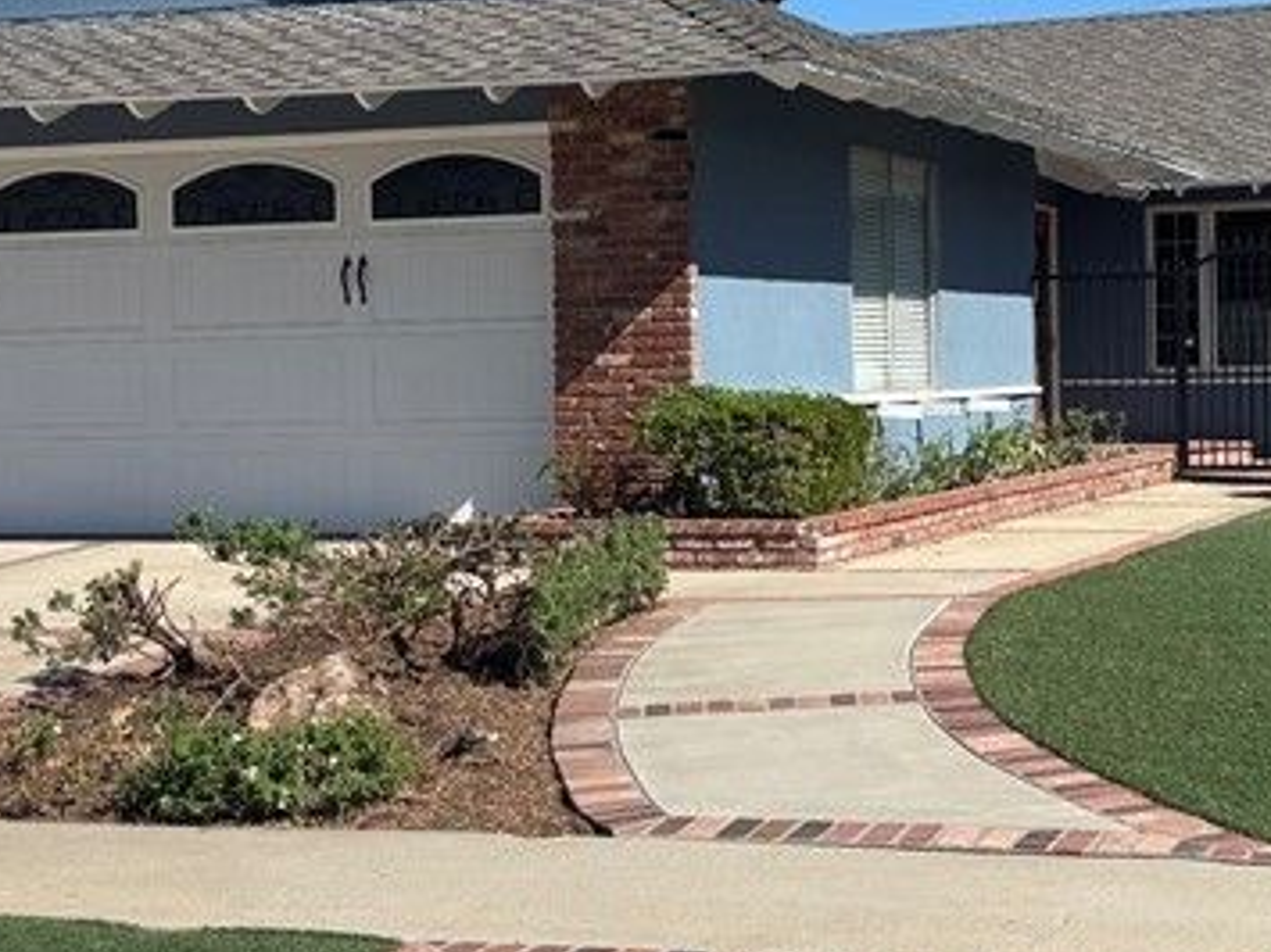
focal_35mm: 75
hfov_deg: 25.9
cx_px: 802
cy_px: 372
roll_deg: +1.2
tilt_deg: -0.4
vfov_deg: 19.6
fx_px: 2753
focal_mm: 5.96
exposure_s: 1/3788
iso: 50
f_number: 1.6
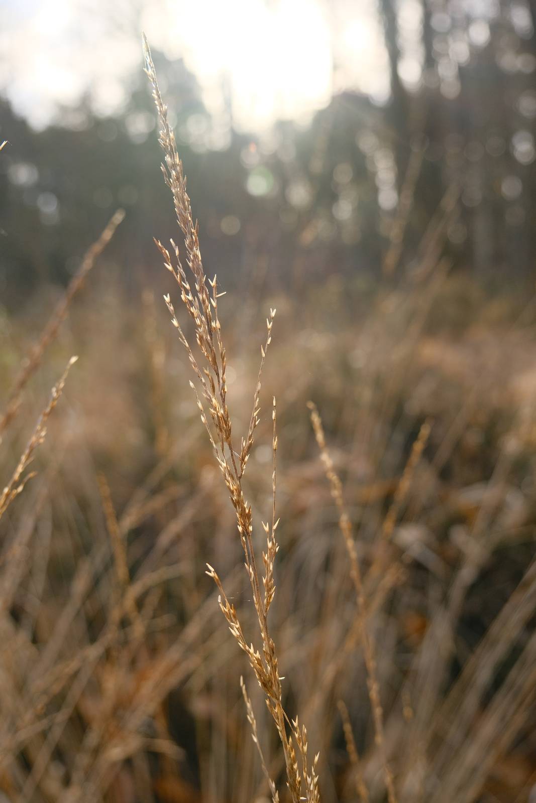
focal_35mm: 35
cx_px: 268
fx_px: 781
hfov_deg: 37.9
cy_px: 402
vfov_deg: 54.4
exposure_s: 1/640
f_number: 4
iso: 640
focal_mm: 23.5
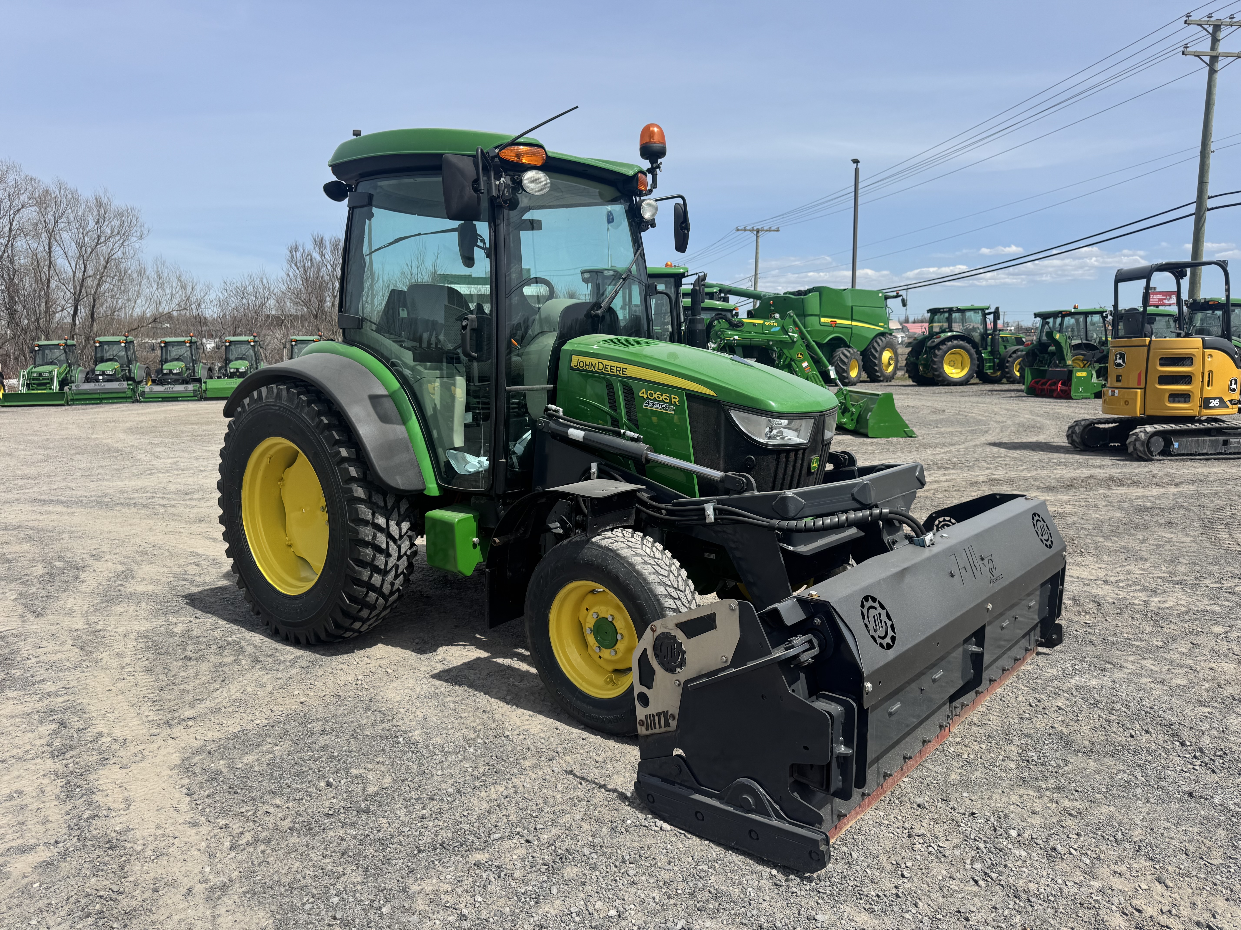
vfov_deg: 56.8
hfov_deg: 71.6
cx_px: 620
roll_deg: +0.6
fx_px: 860
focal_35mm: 24
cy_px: 465
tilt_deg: -8.1
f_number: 1.78
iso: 80
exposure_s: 1/5348
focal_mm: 6.76
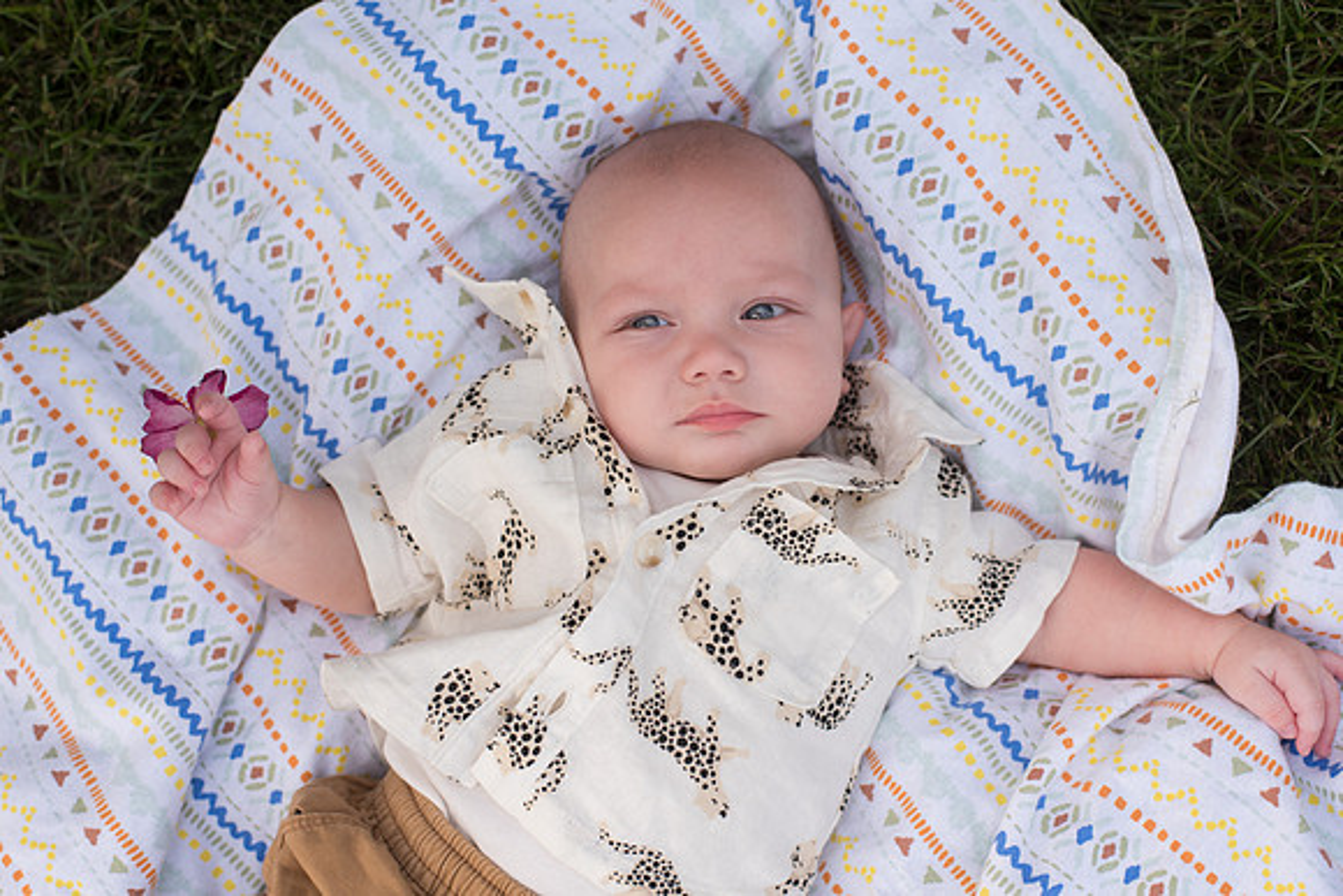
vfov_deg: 27.0
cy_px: 448
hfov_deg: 39.6
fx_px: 1866
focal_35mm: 50
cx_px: 672
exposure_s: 1/320
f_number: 4
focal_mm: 50
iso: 125
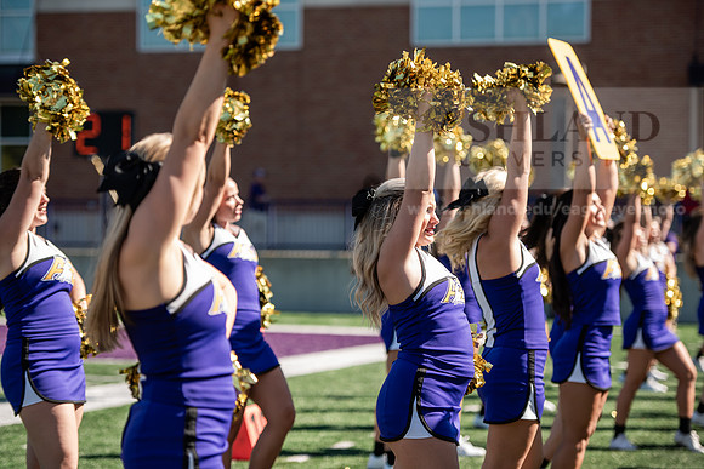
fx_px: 2191
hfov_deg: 18.3
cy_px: 234
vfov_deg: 12.2
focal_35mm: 112
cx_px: 352
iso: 125
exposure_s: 1/800
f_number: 3.2
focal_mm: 112
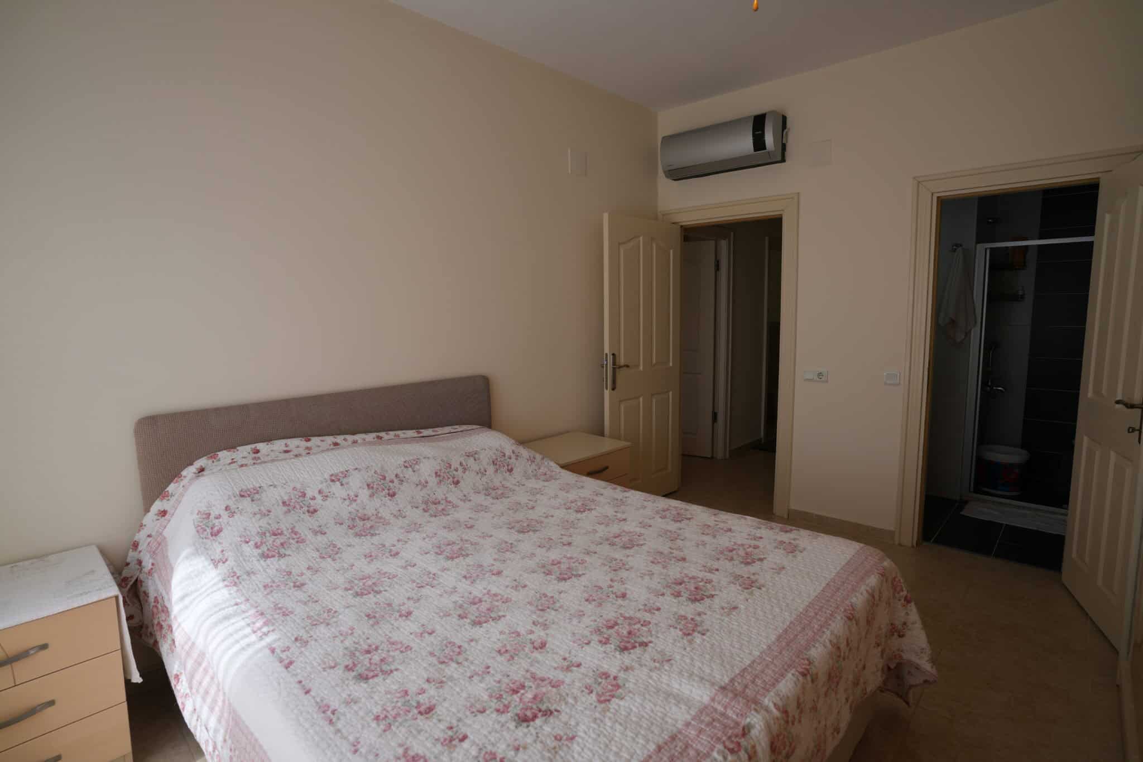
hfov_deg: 90.0
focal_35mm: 18
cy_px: 381
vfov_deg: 67.4
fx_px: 571
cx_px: 572
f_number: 4
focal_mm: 18
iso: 125
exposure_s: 1/160
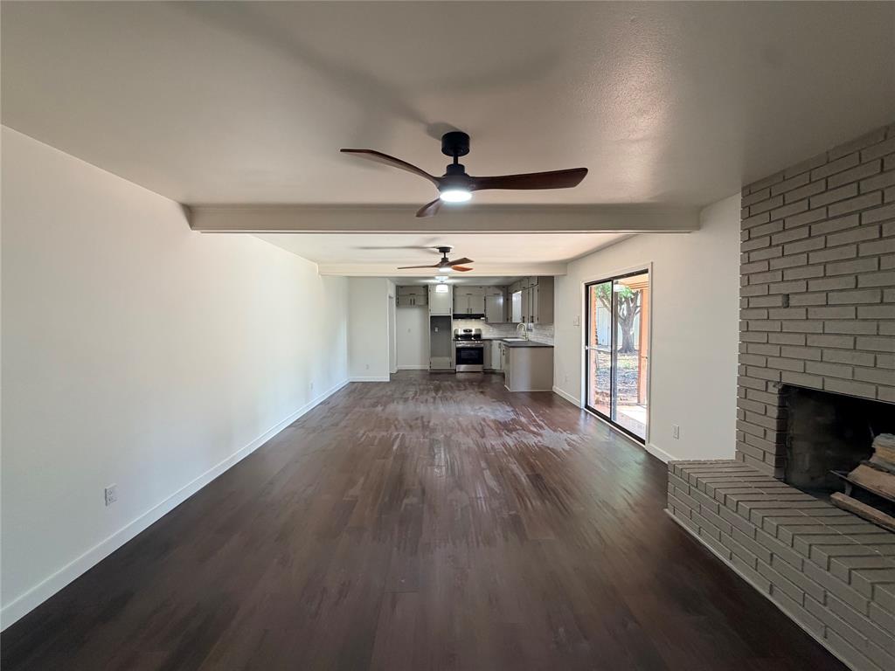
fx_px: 362
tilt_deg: -2.3
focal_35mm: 14
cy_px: 336
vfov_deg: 85.7
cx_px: 448
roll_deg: +1.1
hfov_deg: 102.1
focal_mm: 2.22
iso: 320
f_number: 2.2
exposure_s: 1/120
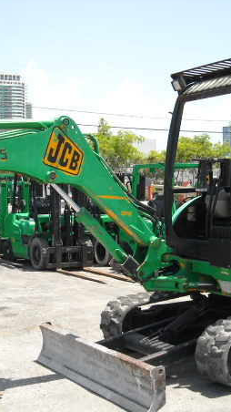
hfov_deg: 22.2
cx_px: 99
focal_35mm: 54
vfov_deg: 38.5
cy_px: 215
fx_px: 588
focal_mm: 5.7
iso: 64
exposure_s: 1/161
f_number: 5.6
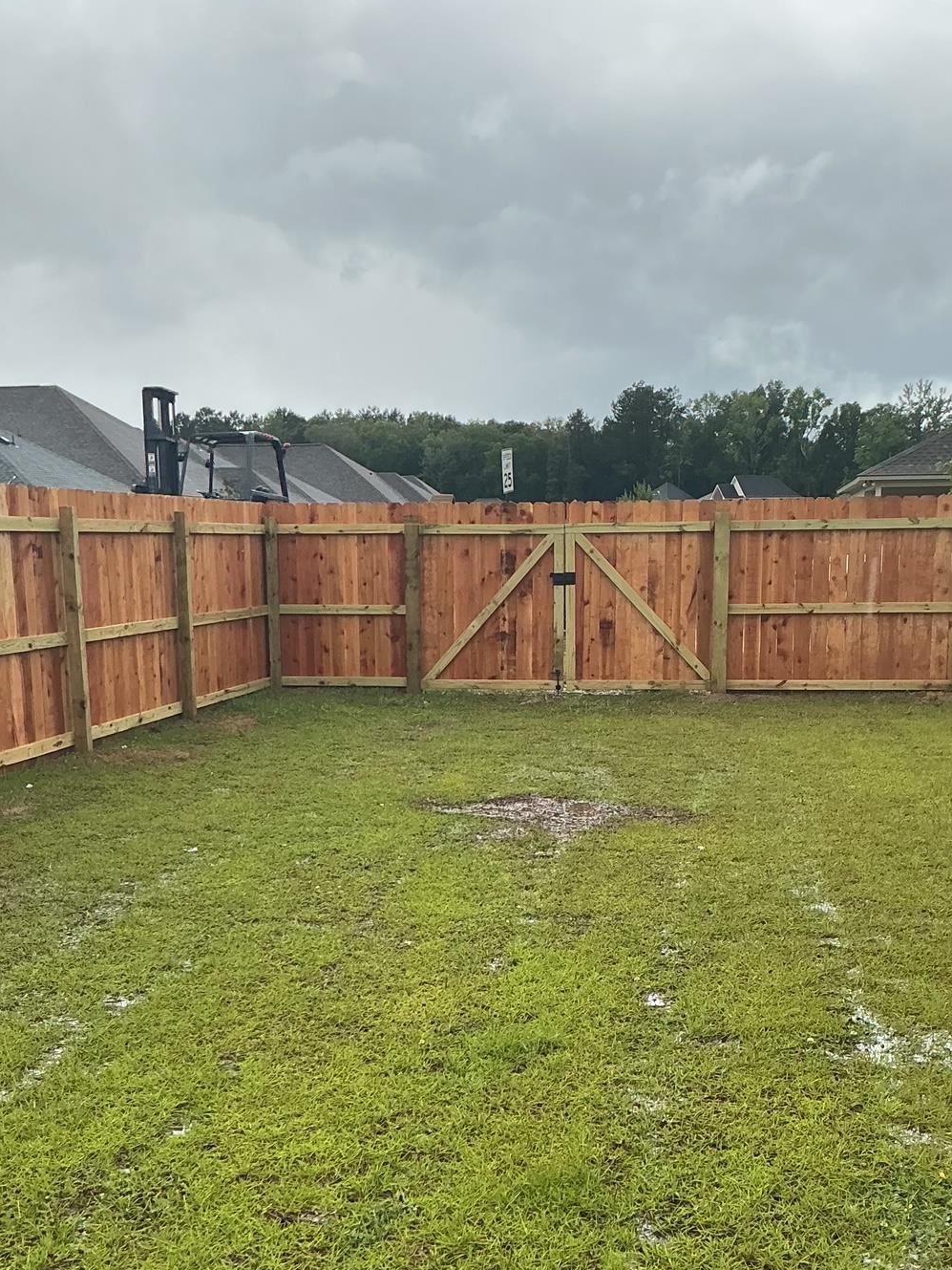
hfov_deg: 32.9
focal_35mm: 44
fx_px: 1613
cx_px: 476
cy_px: 833
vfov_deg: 42.4
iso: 20
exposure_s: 1/120
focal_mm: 3
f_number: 1.8
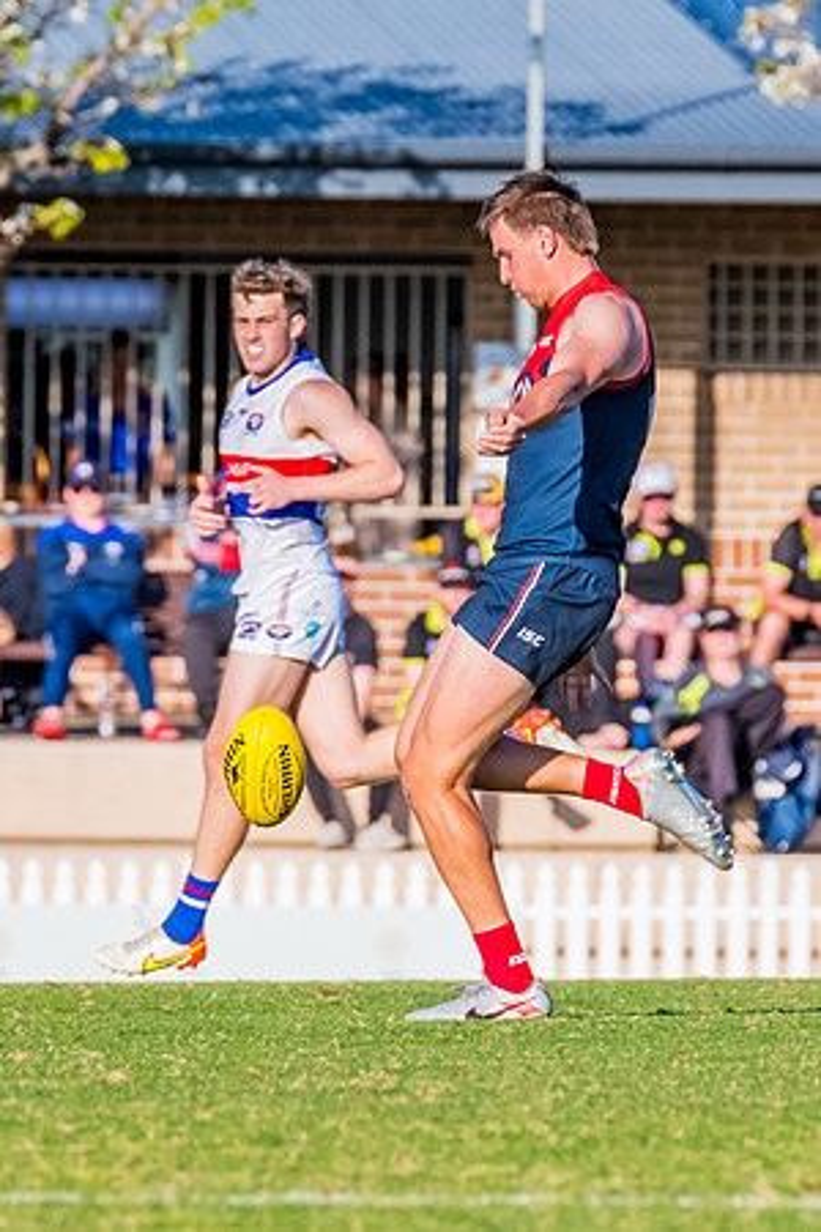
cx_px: 359
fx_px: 34589
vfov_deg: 2.0
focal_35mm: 1011
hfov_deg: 1.4
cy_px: 506
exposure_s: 1/1600
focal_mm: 420
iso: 800
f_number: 9
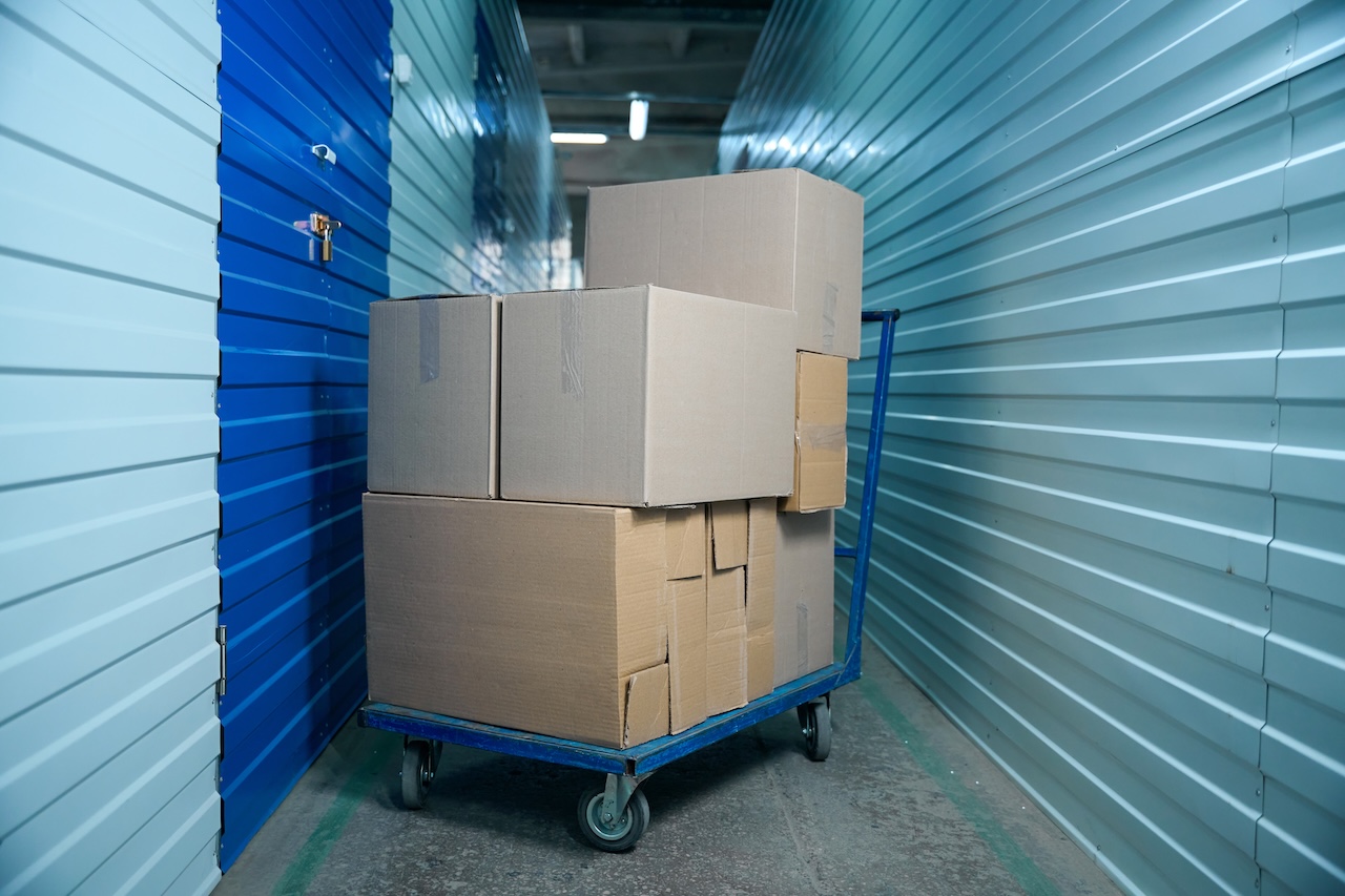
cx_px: 672
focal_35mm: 34
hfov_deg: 55.7
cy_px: 448
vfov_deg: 38.8
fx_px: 1274
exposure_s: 1/250
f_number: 2.8
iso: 1250
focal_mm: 34.1
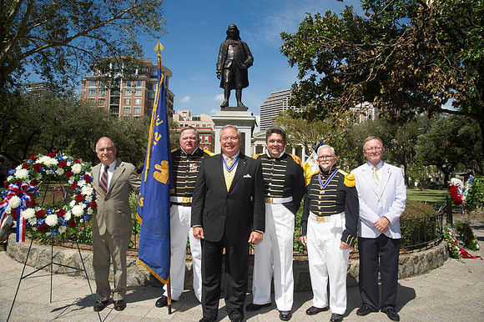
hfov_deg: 73.8
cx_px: 242
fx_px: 322
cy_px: 161
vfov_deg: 53.1
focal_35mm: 24
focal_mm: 24
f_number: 9
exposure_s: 1/250
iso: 200
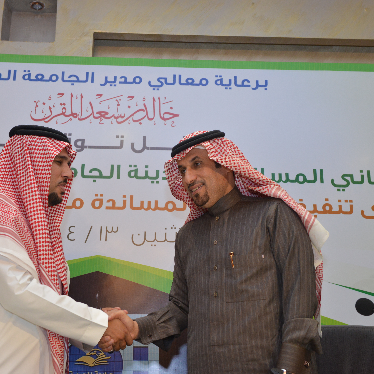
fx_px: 636
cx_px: 187
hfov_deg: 32.8
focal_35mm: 52
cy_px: 187
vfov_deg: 32.8
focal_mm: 40
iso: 1600
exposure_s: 1/125
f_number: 5
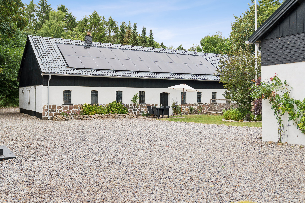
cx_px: 152
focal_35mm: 38
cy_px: 102
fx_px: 322
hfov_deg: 50.7
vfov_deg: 35.1
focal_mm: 38
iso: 125
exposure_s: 1/250
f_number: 4
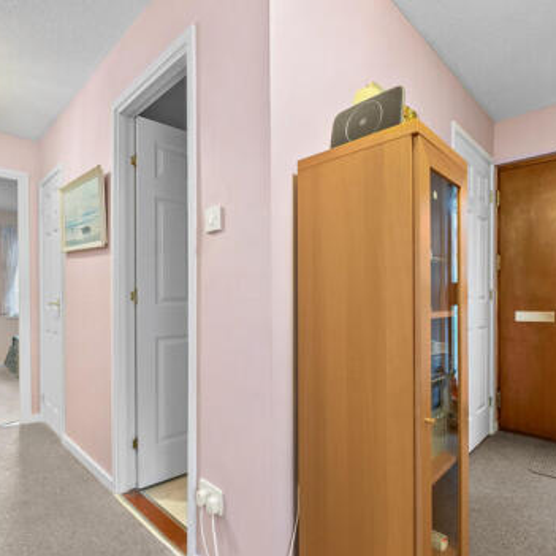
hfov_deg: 77.4
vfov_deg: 77.6
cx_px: 309
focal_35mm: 19
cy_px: 295
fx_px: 345
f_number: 7.1
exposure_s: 5
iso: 200
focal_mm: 12
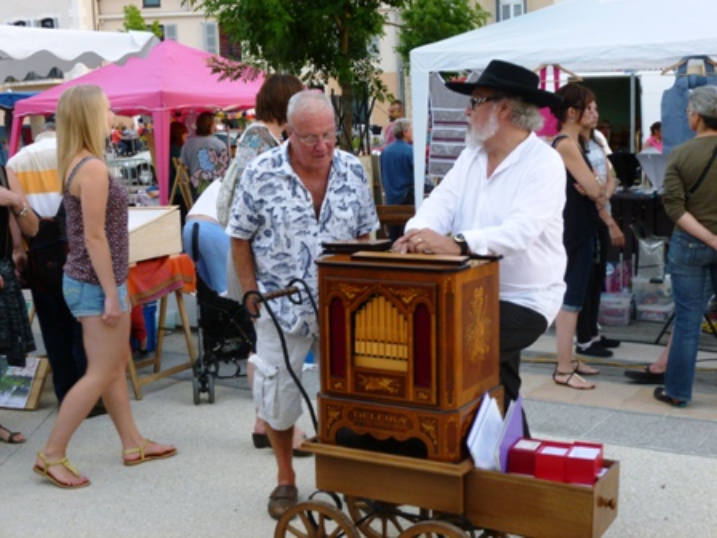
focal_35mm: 48
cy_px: 269
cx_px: 358
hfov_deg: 39.7
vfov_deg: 30.3
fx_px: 994
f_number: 4
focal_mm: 8.6
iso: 160
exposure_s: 1/60
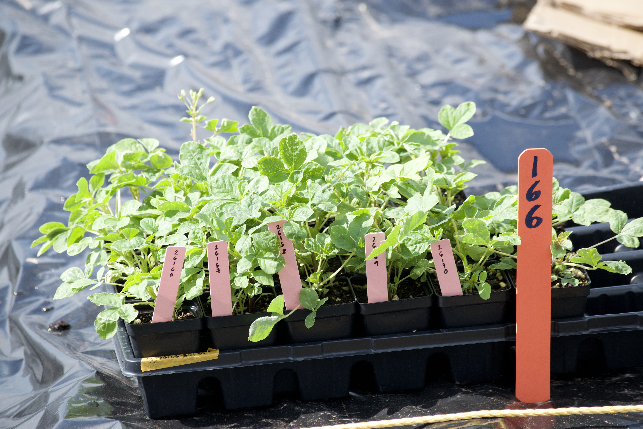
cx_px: 316
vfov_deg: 6.9
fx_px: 3572
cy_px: 219
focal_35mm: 200
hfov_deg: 10.3
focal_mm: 130
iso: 220
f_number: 5.6
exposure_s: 1/500
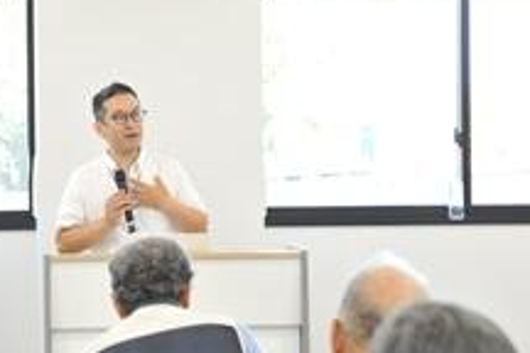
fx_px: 2179
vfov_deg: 9.3
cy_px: 135
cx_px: 120
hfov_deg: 13.8
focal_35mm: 148
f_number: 6.3
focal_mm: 80
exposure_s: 1/160
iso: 2000
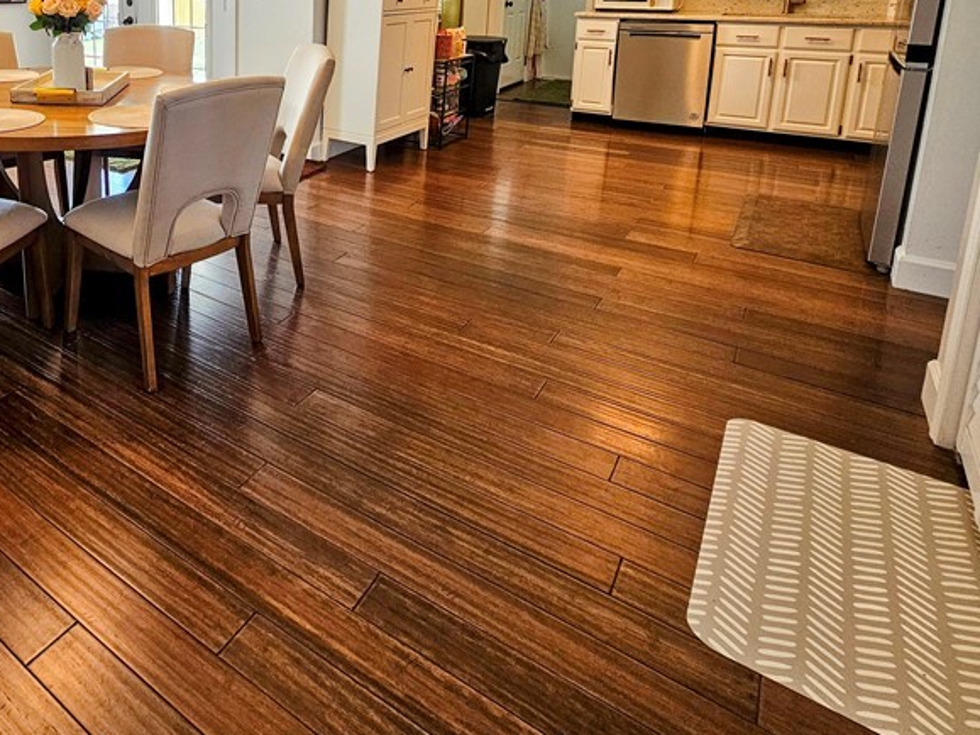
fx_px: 651
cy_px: 98
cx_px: 195
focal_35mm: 23
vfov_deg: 52.9
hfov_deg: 67.0
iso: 100
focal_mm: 2.2
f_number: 2.2
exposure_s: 1/60
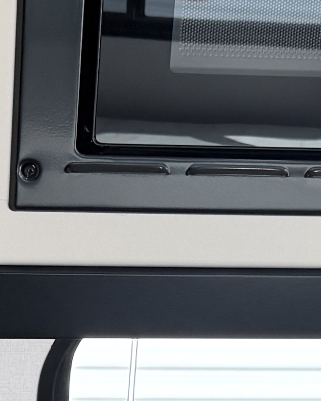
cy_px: 530
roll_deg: -4.7
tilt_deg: -25.1
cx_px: 163
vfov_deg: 11.6
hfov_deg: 9.5
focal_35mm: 162
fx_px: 1923
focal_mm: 6.76
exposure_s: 1/243
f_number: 1.78
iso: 100
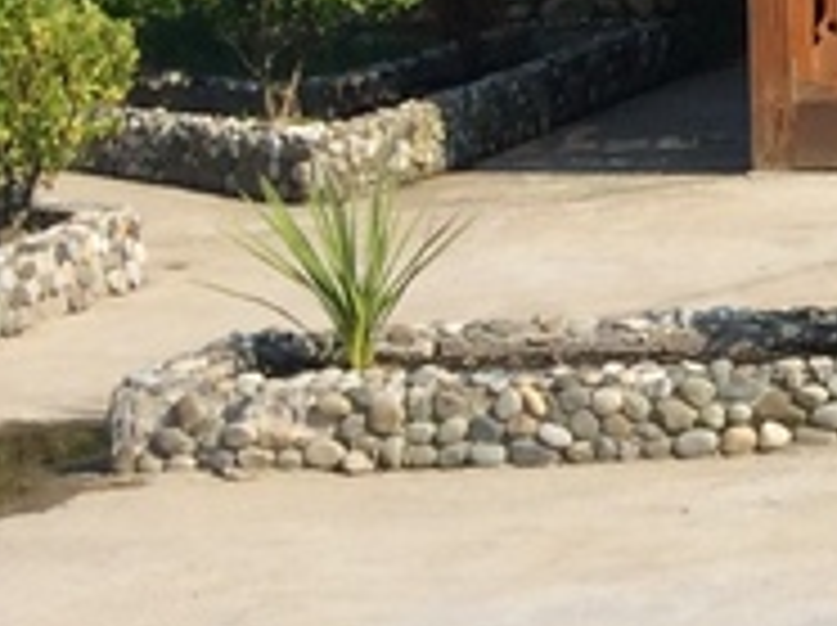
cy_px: -104
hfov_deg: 10.4
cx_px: 2174
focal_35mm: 156
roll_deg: -0.3
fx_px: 3767
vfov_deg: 9.4
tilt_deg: -3.1
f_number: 2.2
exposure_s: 1/2053
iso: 32
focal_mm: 4.15
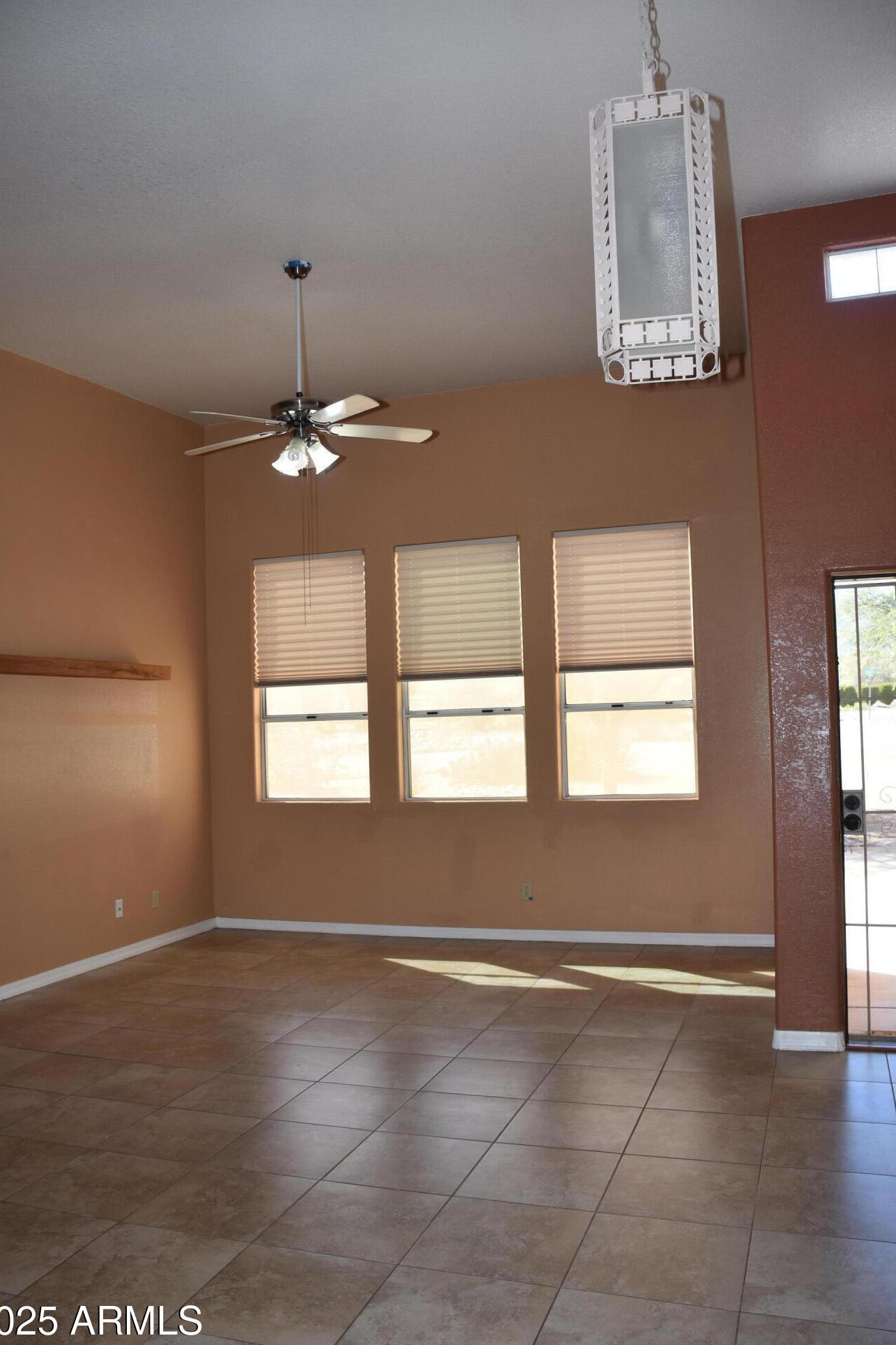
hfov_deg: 46.4
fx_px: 1046
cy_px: 687
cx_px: 433
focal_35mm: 28
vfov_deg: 65.5
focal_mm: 18
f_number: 5
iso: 200
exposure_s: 1/100
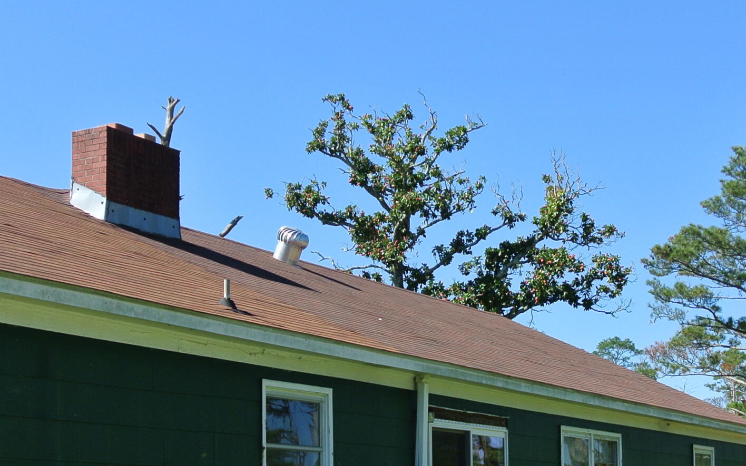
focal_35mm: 67
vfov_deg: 18.7
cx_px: 462
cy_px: 507
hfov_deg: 30.5
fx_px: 1362
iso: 100
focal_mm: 11.8
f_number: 4.5
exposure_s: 1/500
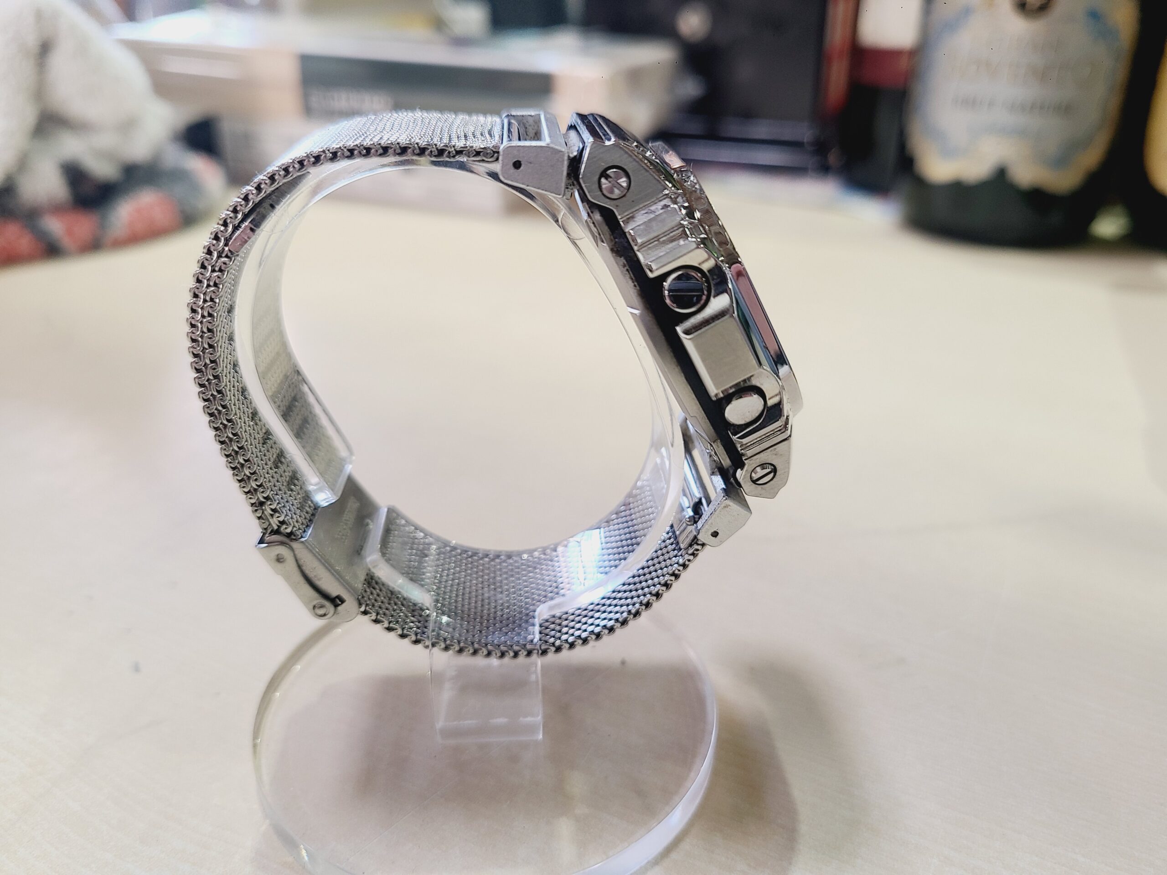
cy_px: 438
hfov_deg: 67.3
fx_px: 877
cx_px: 584
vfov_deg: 53.1
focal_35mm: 26
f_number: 1.8
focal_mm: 5.4
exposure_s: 1/50
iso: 100
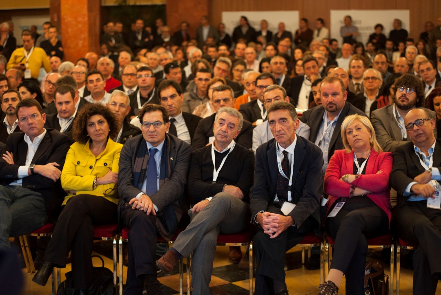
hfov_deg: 28.8
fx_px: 858
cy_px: 148
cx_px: 220
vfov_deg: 19.5
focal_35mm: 70
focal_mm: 70
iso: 1600
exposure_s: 1/40
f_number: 2.8
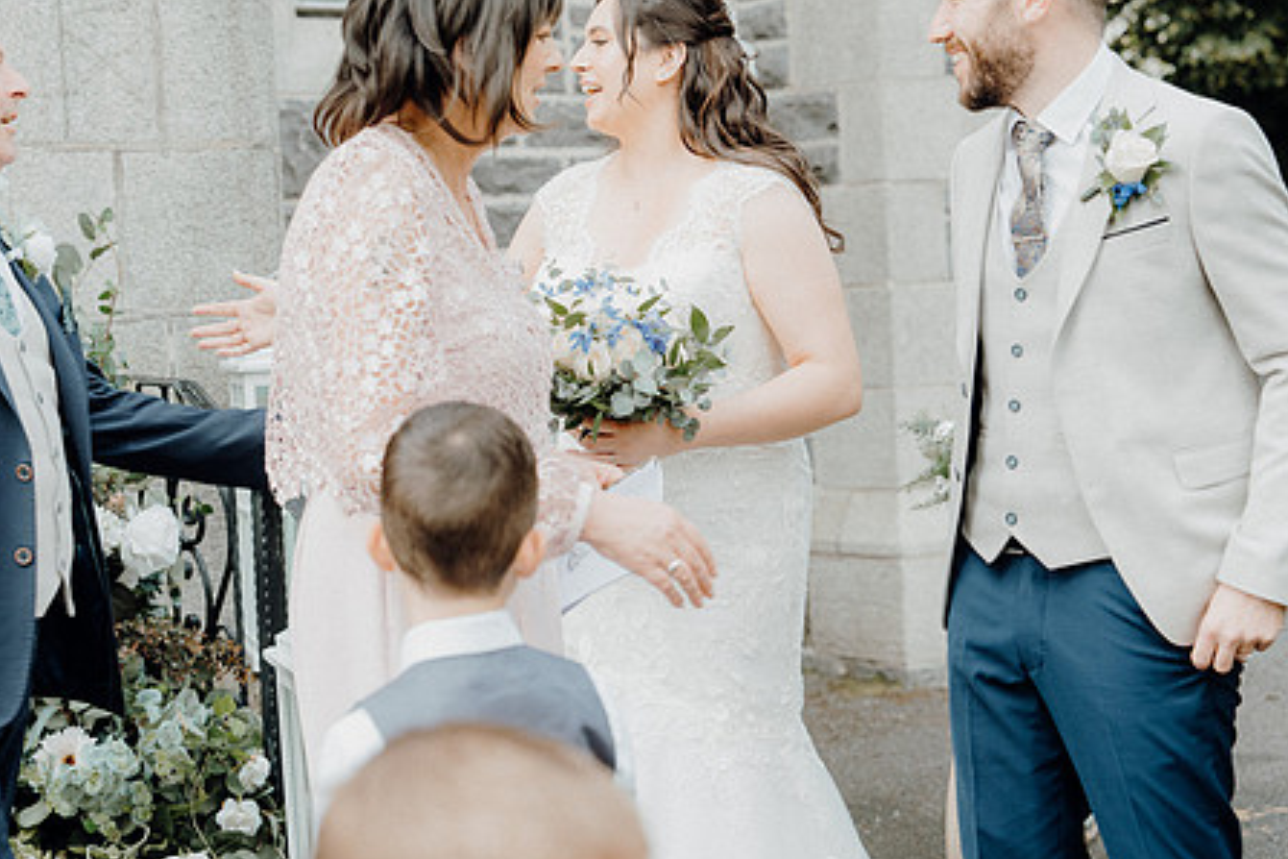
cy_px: 344
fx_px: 2647
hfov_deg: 27.3
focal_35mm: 74
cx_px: 648
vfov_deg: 18.4
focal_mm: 57
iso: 125
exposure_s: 1/200
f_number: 3.5
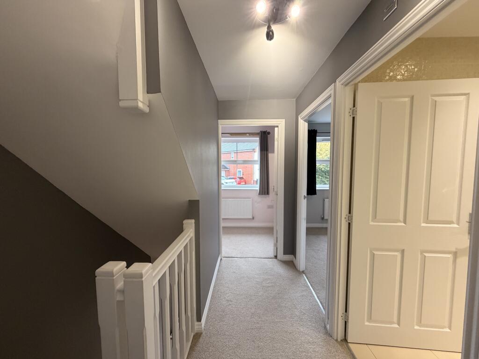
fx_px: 194
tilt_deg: -4.0
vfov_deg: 85.7
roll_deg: +0.3
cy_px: 180
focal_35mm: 14
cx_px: 240
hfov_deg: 102.1
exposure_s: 1/112
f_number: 2.2
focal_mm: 2.22
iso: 320
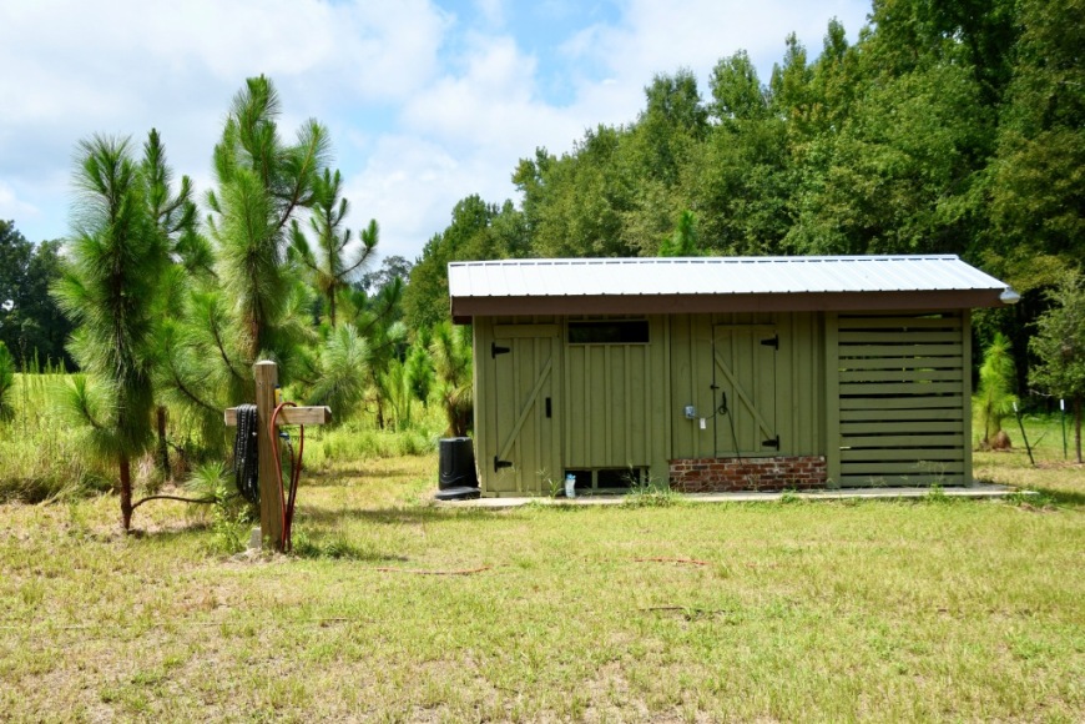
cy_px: 362
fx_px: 1085
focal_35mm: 36
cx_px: 542
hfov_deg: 53.1
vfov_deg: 36.9
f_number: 8
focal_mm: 24
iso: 400
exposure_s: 1/640
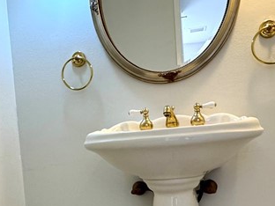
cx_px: 100
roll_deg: +5.0
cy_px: 176
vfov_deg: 30.4
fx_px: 365
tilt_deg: -7.7
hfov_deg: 40.9
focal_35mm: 46
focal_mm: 2.22
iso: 200
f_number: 2.2
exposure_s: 1/120
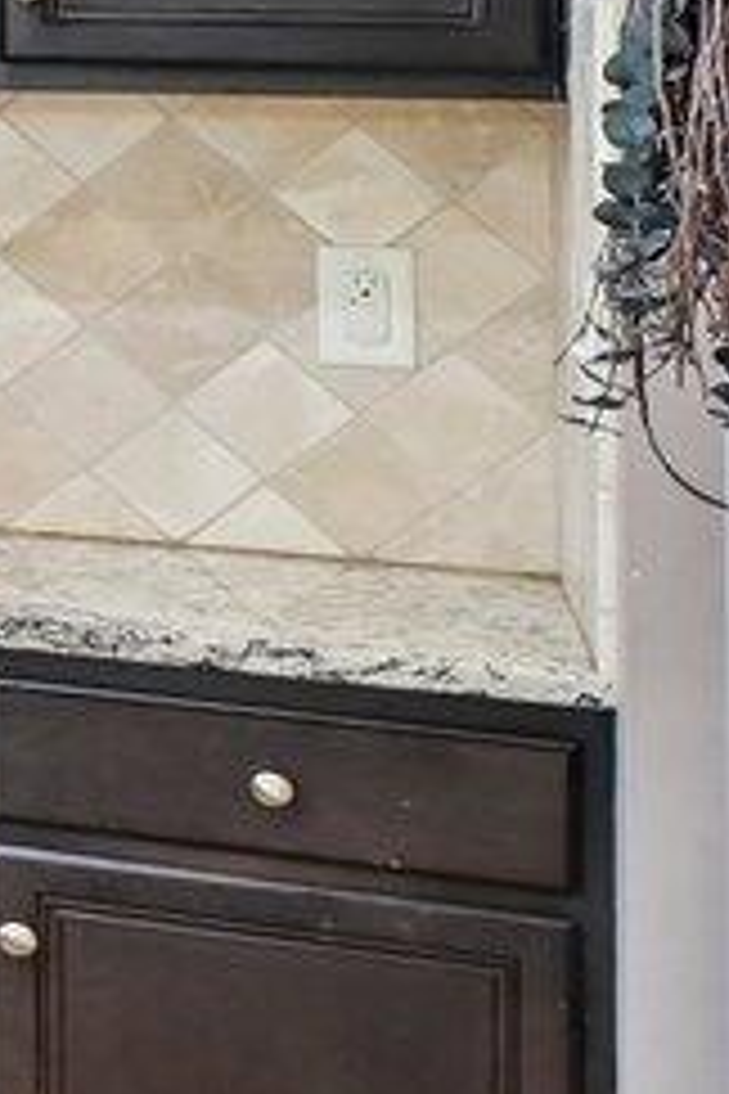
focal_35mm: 118
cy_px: -169
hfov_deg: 6.8
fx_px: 3584
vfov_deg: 16.7
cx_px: -2650
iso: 400
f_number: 8
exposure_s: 1/5
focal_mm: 14
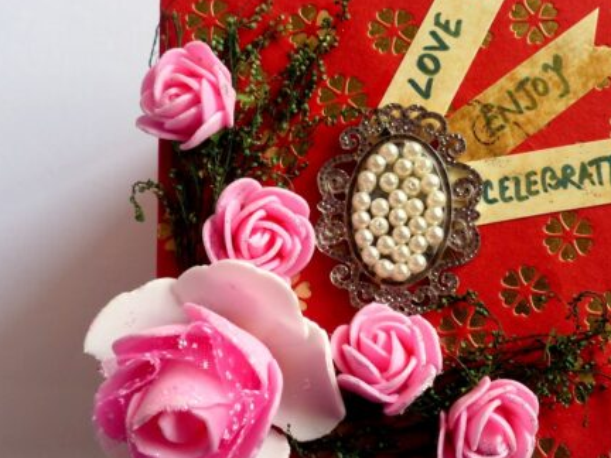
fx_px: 1006
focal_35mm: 57
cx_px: 371
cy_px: 236
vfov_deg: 25.7
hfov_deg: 33.7
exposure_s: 1/60
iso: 100
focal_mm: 7.4
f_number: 2.8
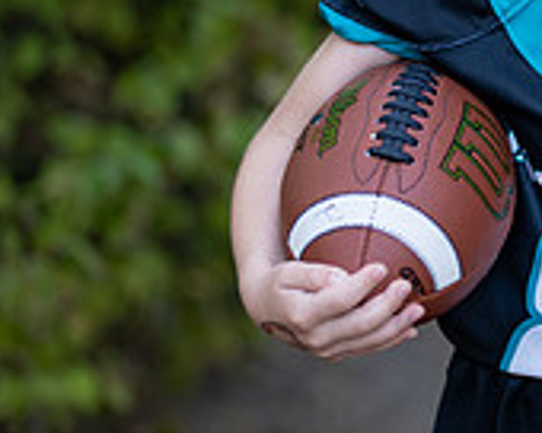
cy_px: 100
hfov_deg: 9.9
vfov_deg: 8.1
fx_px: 3064
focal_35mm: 191
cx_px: 718
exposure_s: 1/400
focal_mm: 50
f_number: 1.2
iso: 100
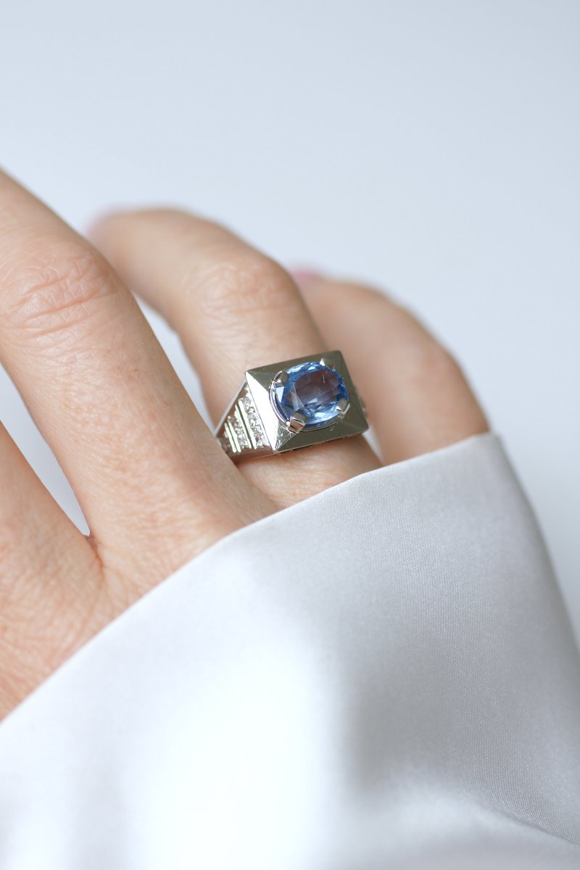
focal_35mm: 105
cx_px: 290
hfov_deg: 13.0
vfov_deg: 19.5
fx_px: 2537
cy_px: 435
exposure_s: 1/125
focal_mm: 70
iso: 200
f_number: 3.5
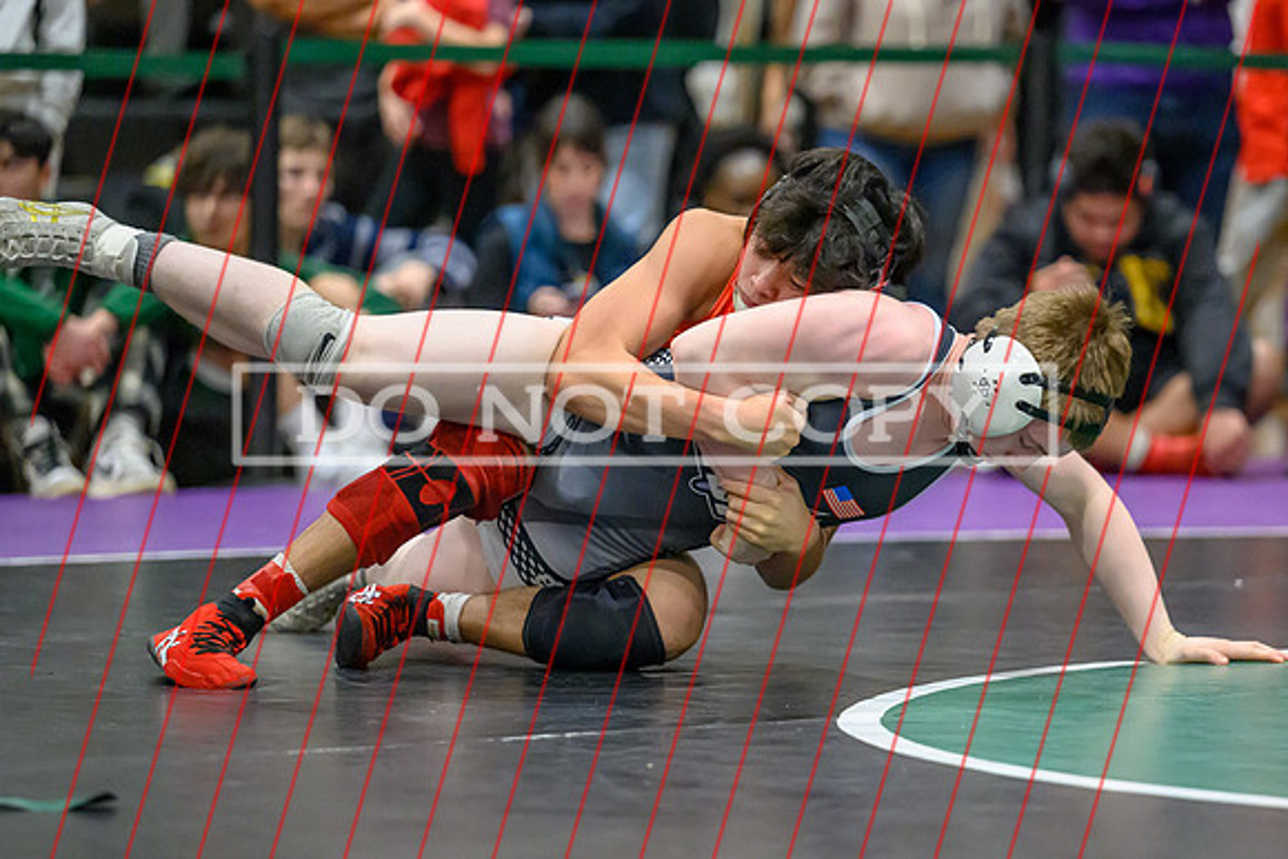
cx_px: 731
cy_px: 428
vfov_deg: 7.2
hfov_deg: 10.8
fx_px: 6830
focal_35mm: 191
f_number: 2.8
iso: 12800
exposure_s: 1/800
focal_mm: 150
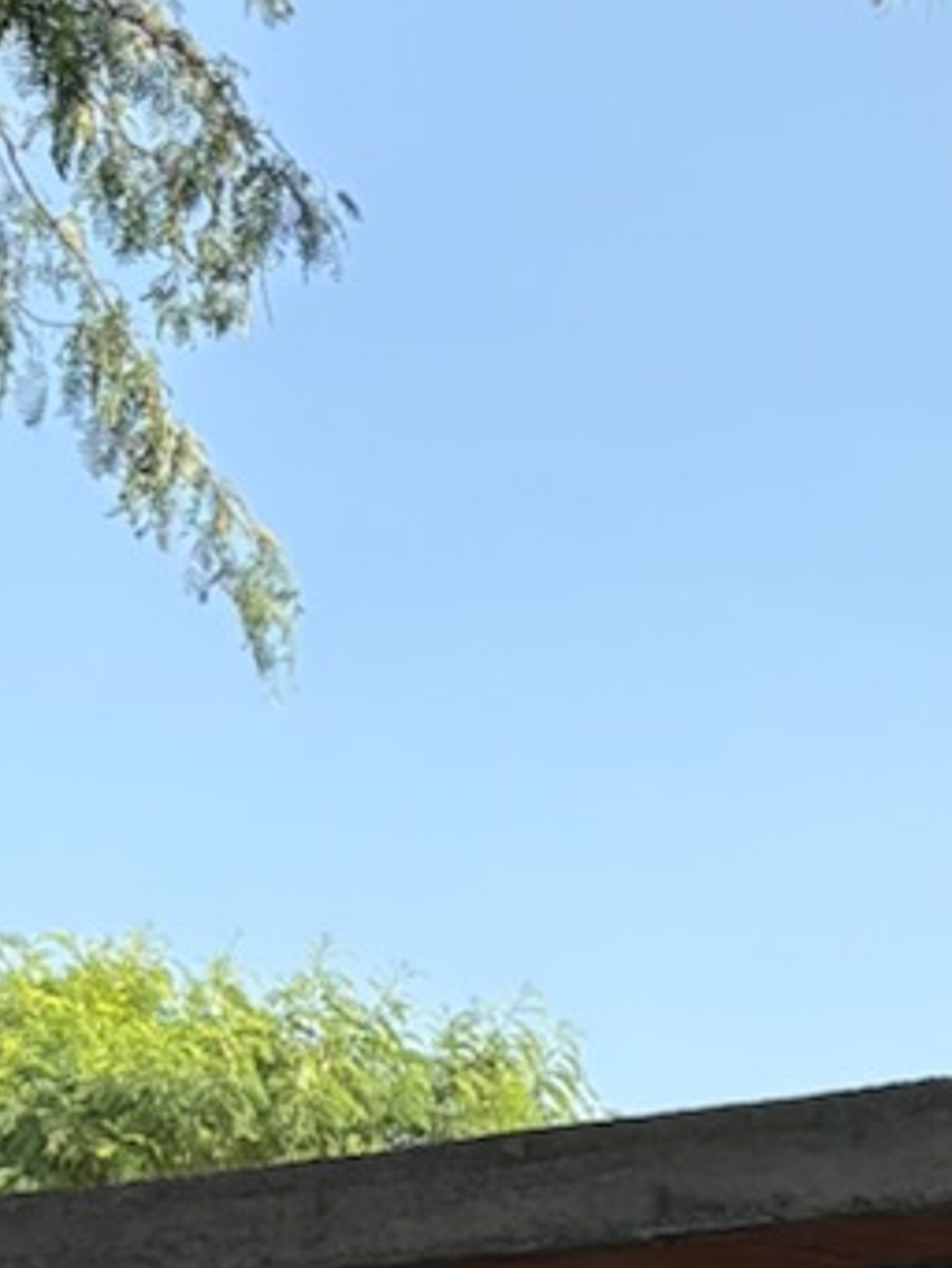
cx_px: 1584
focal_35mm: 156
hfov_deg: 9.2
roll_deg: +0.0
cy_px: 1811
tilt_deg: +2.7
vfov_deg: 12.2
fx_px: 5717
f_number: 1.6
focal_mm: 5.96
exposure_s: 1/1848
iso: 50
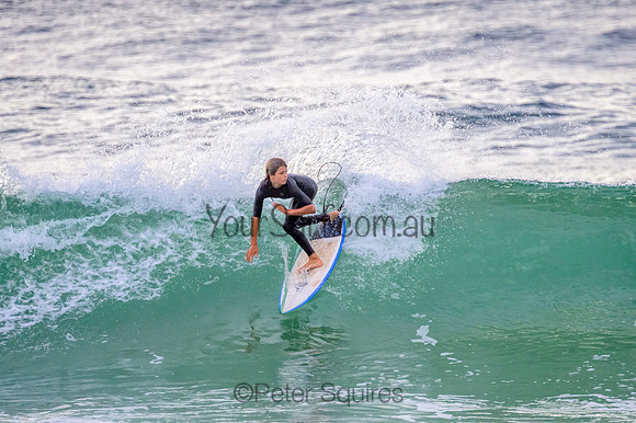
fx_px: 10594
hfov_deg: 3.4
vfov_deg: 2.3
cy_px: 212
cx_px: 318
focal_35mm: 600
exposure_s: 1/2500
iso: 1000
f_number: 5.6
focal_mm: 400
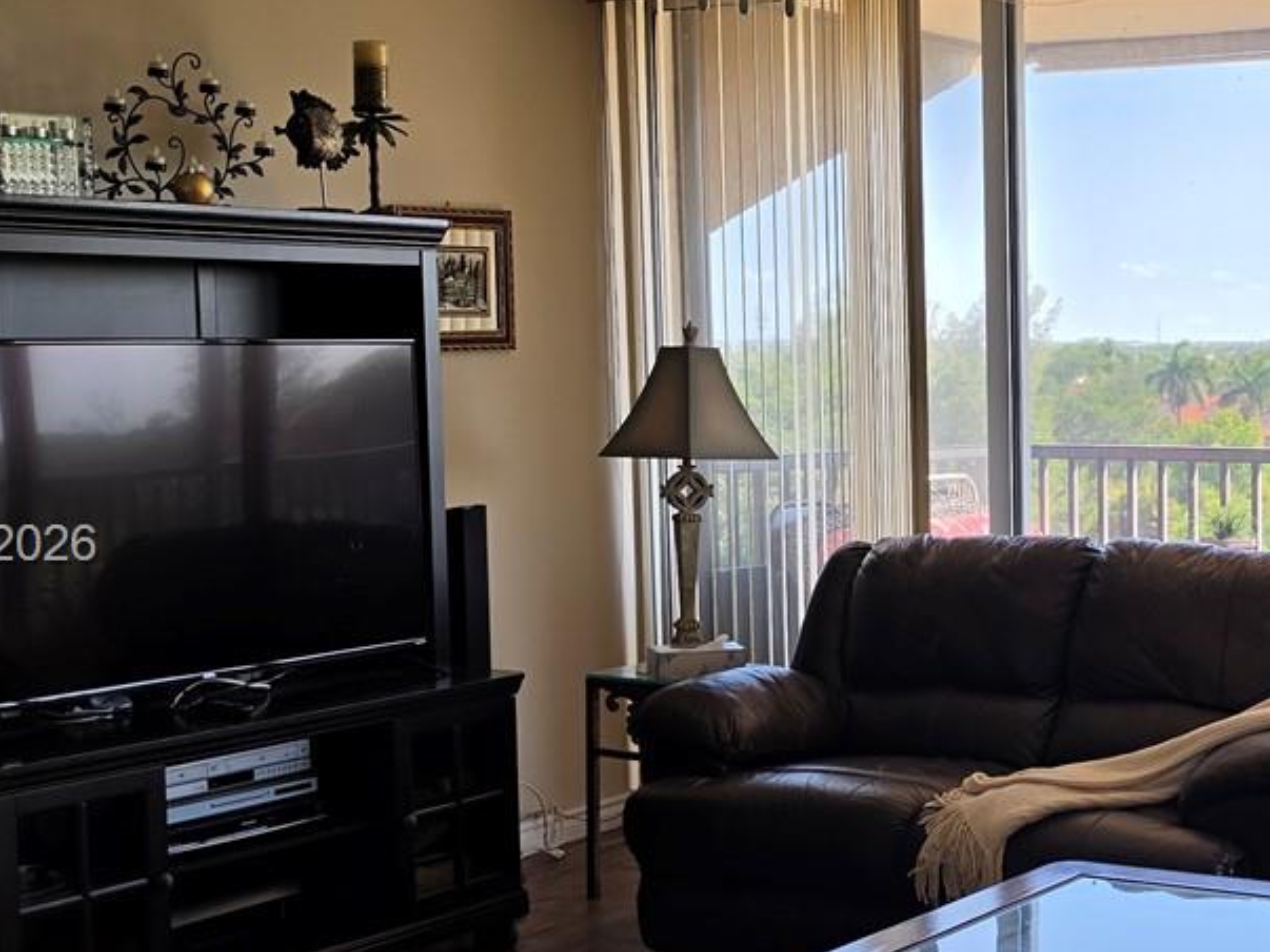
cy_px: 548
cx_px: 1127
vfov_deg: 24.0
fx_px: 2238
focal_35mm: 61
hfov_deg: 30.4
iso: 10
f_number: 1.4
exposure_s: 1/235
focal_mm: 6.5
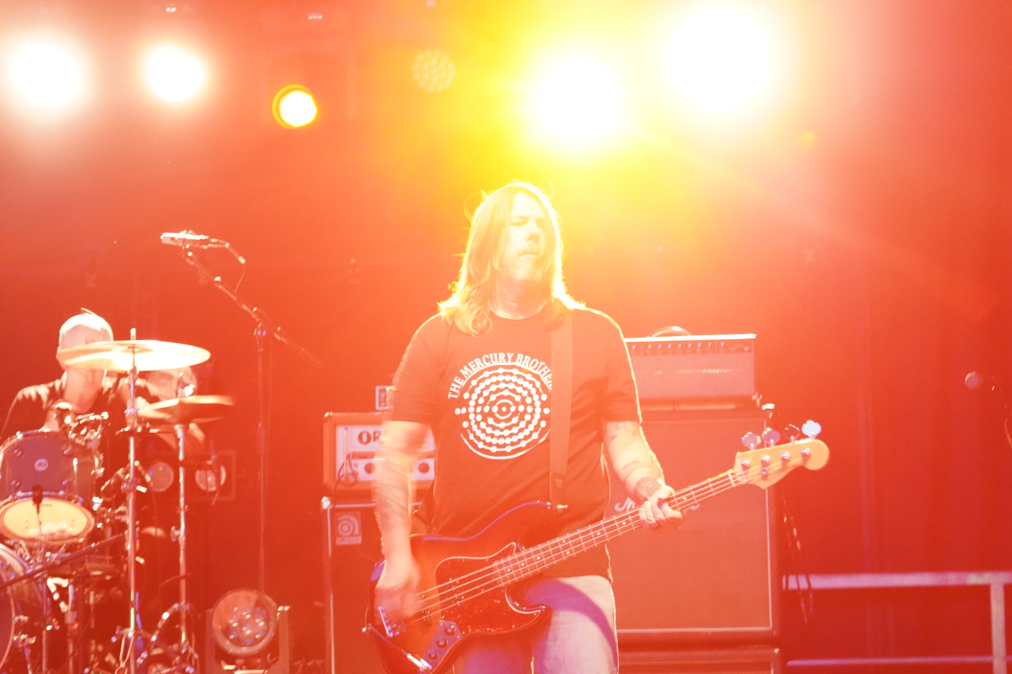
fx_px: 2951
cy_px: 337
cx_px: 506
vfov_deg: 13.0
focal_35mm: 105
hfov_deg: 19.5
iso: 12800
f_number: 4
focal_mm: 105
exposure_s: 1/30
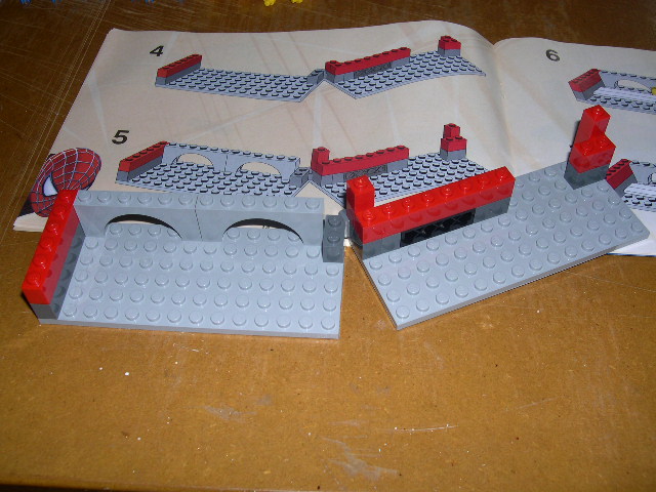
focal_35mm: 38
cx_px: 328
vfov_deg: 37.7
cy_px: 246
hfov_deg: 49.0
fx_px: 720
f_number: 7.6
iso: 100
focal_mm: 8
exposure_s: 1/60
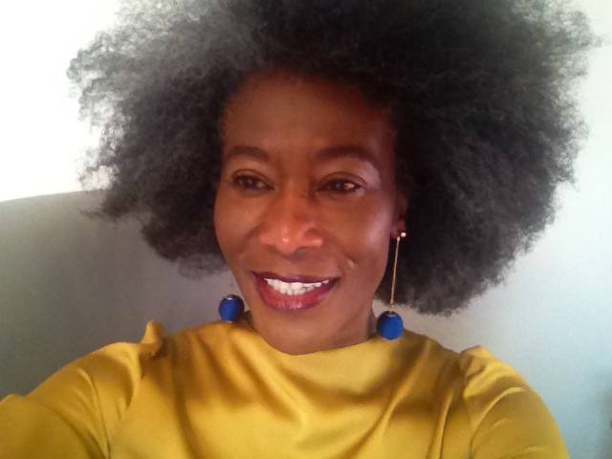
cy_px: 230
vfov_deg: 40.7
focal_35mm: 35
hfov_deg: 52.6
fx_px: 619
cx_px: 306
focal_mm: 1.85
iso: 320
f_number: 2.4
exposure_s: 1/30
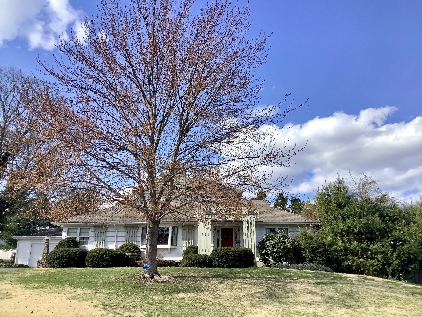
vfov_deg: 45.4
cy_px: 158
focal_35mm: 31
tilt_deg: +16.1
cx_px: 211
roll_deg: -0.9
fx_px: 378
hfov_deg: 58.4
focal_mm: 3.3
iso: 25
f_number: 2.4
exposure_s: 1/1018
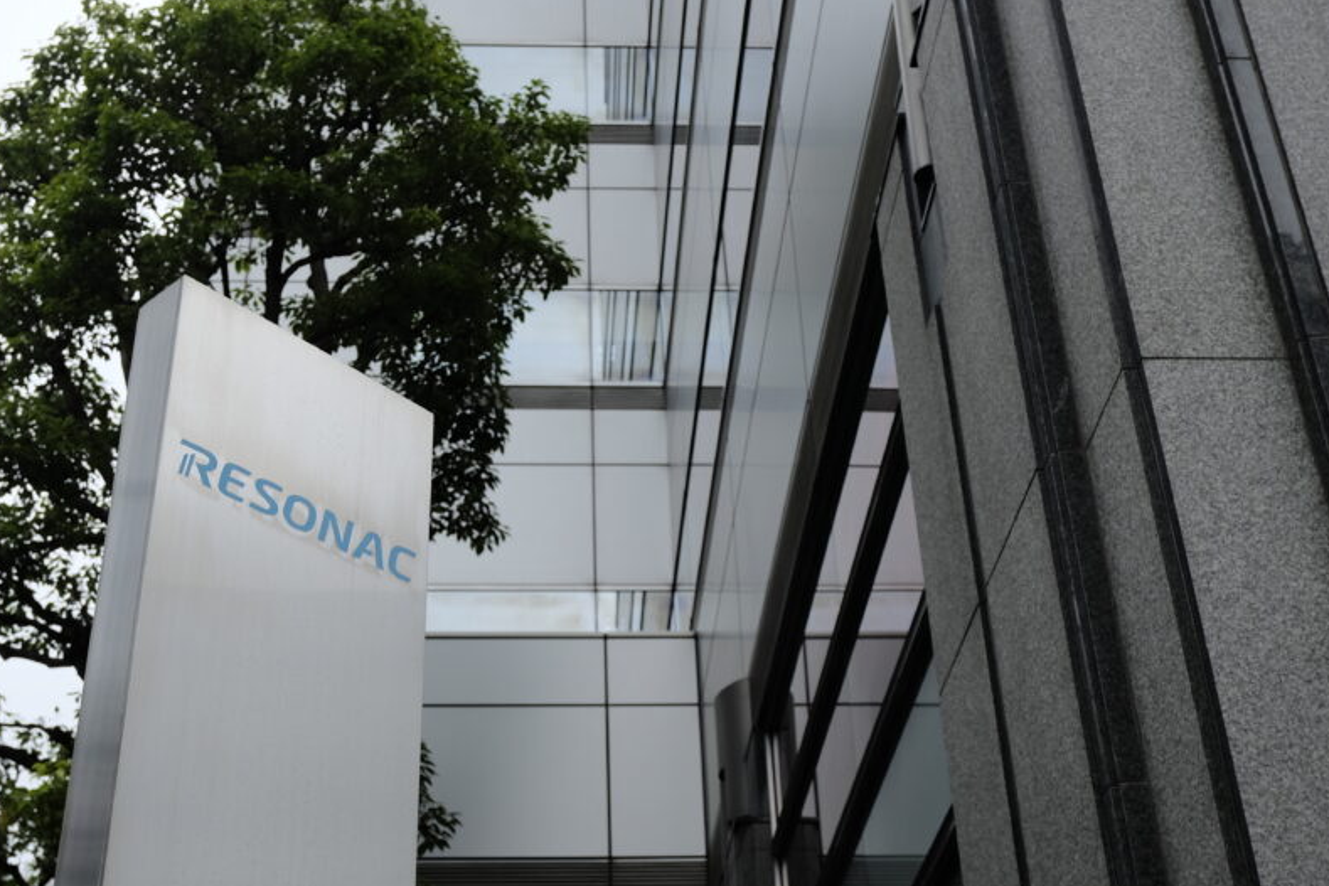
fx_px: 1772
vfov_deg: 28.0
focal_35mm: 48
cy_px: 516
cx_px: 627
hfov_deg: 41.1
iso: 400
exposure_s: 1/600
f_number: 4.4
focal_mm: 24.9
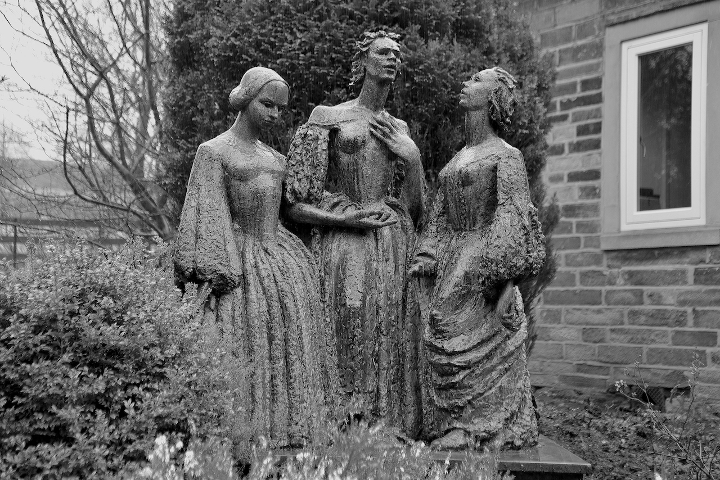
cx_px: 360
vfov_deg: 21.9
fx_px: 1240
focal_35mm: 62
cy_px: 240
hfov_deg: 32.4
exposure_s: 1/30
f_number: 4.5
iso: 200
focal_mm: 62
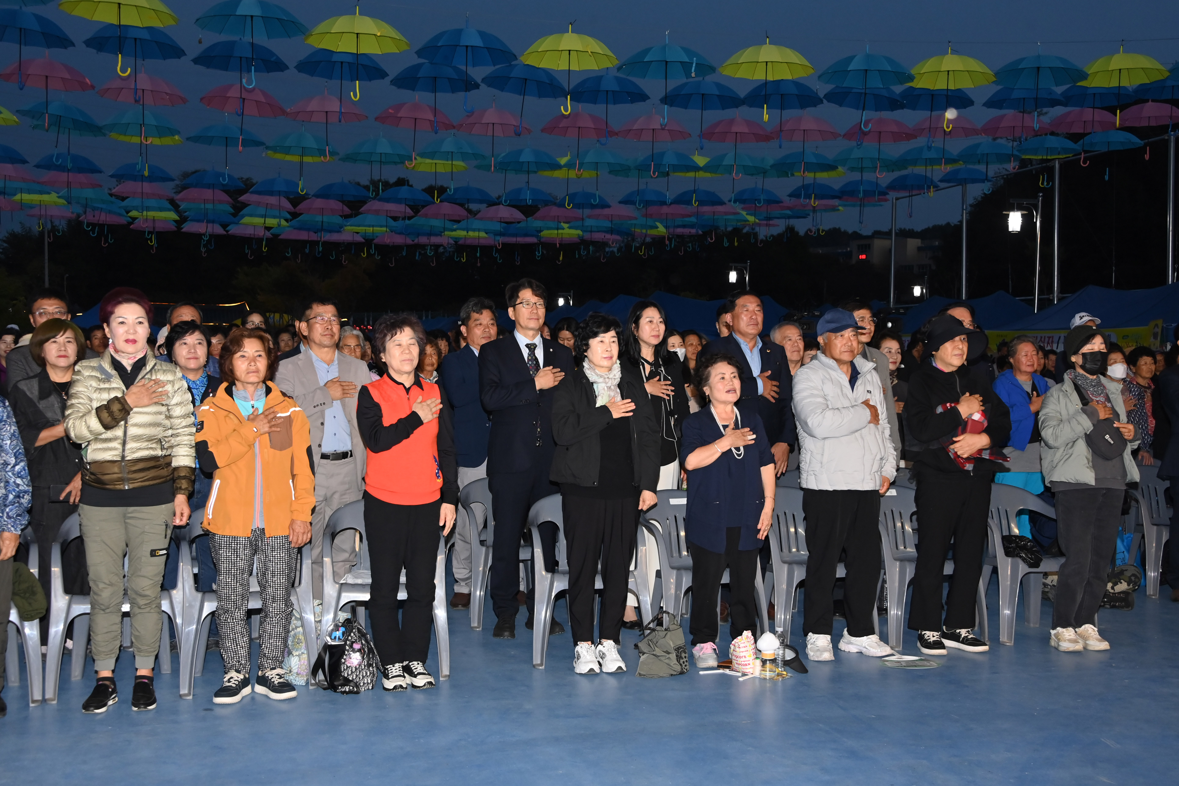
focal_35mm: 44
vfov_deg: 30.5
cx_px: 590
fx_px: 1441
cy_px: 393
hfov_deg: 44.5
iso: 2500
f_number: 6.3
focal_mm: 44
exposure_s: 1/250
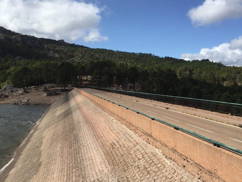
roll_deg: +0.8
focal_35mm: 30
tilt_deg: -2.1
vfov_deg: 46.8
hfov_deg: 60.0
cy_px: 91
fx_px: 210
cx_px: 120
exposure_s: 1/2639
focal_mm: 4.15
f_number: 2.2
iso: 32
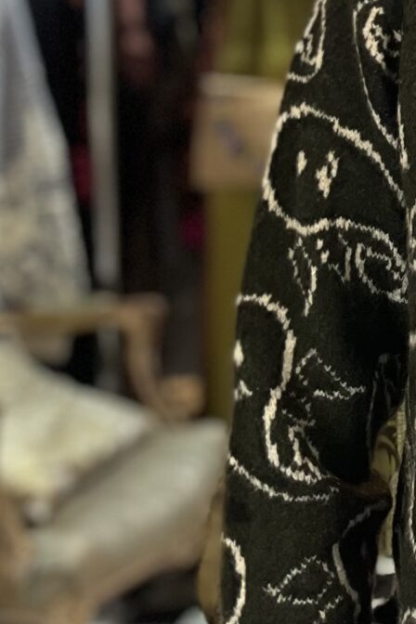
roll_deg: -0.8
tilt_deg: -12.5
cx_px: 877
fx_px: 1785
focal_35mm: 103
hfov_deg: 11.7
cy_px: -60
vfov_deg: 19.0
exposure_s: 1/50
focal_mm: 5.1
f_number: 1.6
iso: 125
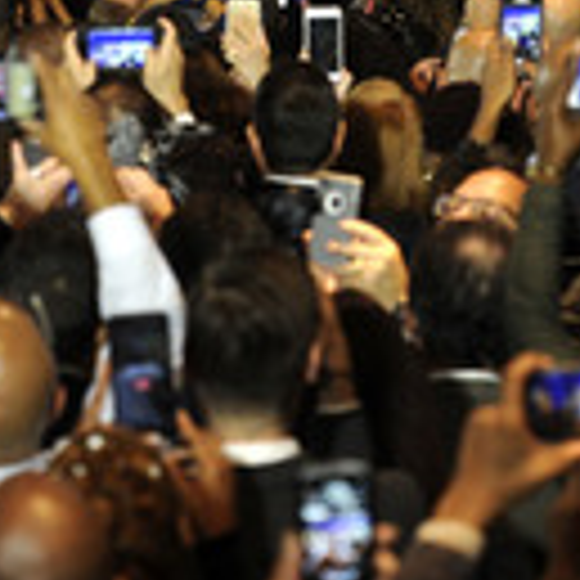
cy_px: 4
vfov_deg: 7.3
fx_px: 4512
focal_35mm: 238
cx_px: 117
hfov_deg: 7.3
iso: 1600
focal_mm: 80
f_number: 4
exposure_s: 1/400
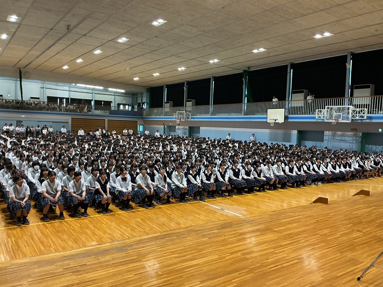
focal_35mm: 29
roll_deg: -1.9
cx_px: 192
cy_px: 144
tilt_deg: -4.6
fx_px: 321
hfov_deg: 61.7
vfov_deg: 48.2
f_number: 1.8
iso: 100
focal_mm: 3
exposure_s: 1/50
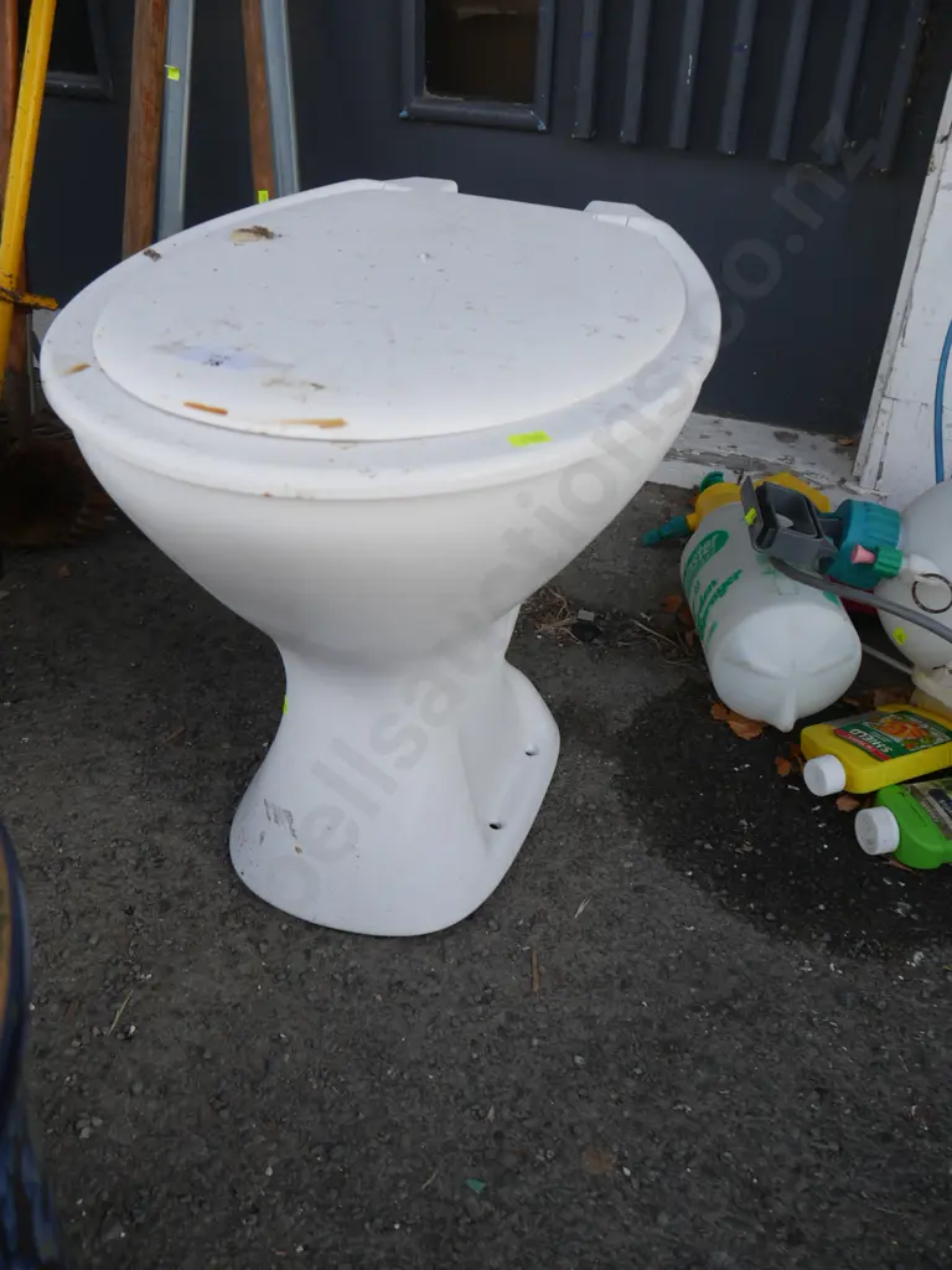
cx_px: 476
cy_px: 635
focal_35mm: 28
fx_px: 1027
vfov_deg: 63.4
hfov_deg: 49.7
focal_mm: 14
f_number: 4.5
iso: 200
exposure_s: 1/200
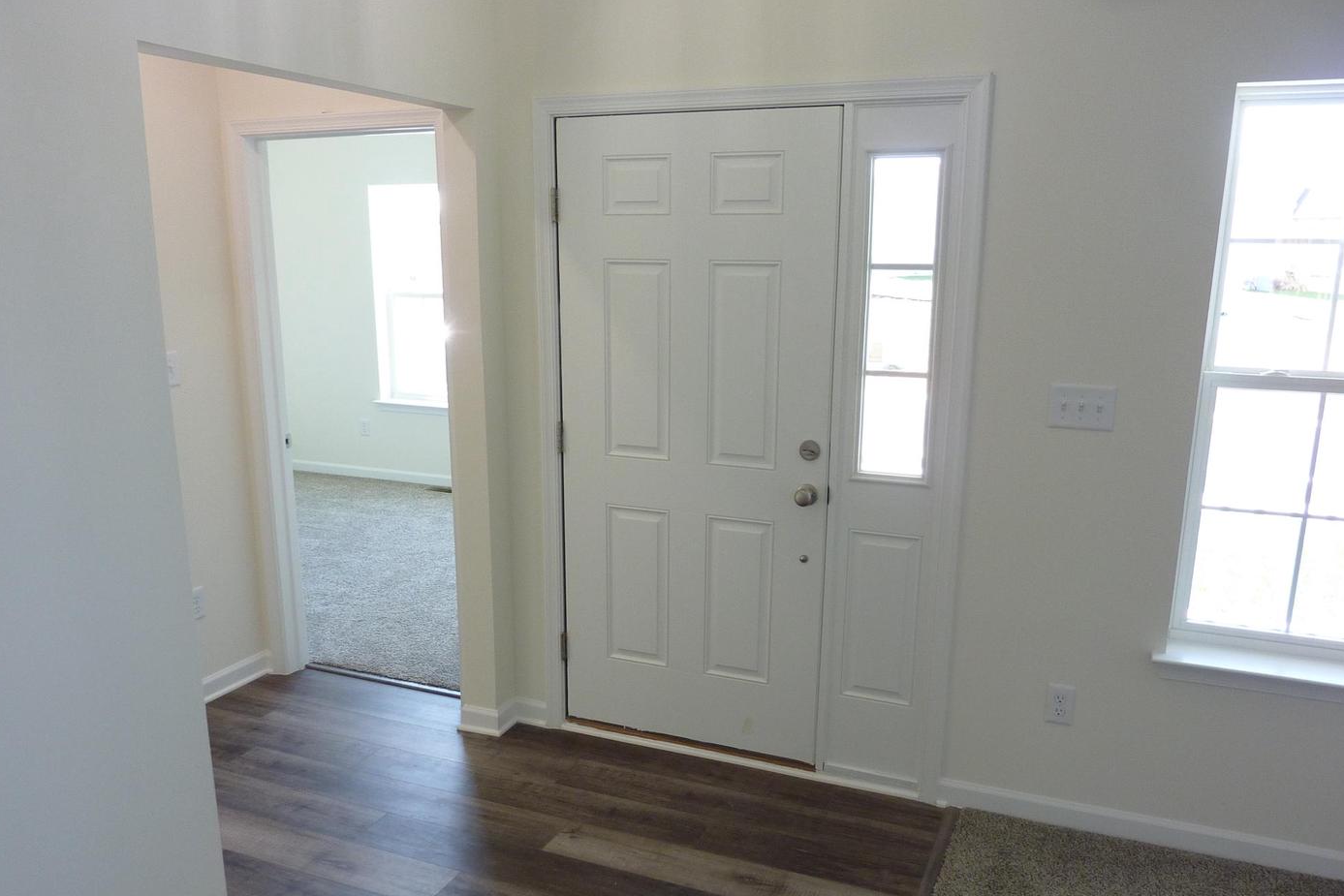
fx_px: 1008
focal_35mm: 27
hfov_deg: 67.4
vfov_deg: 47.8
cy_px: 520
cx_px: 688
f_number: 3.3
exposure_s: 1/30
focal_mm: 4.1
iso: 125
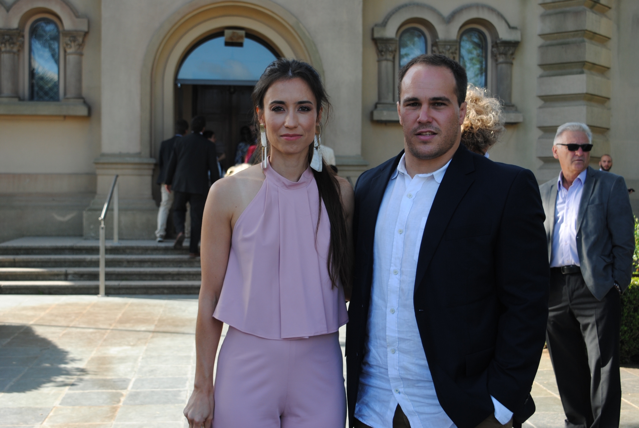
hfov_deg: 38.8
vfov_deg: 26.6
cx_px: 320
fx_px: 906
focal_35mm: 51
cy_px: 214
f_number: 5.6
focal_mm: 34
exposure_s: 1/125
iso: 100
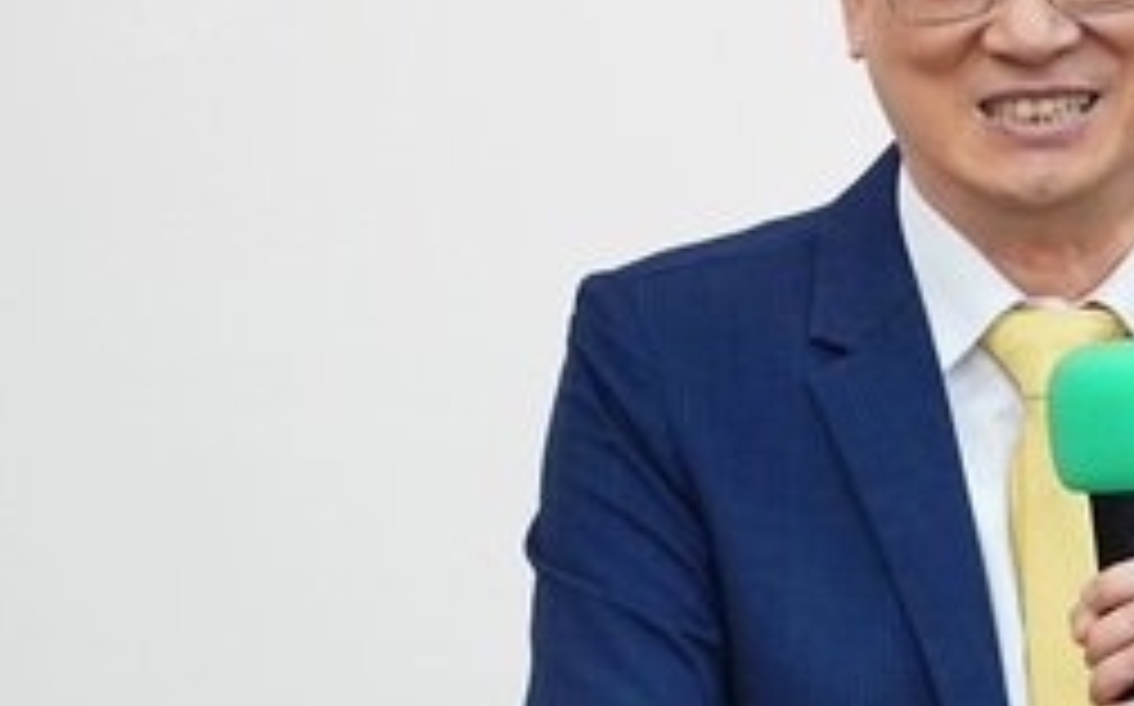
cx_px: 1125
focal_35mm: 550
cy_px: 540
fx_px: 16983
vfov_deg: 2.4
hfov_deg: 3.8
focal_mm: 194
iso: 2500
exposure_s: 1/400
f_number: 4
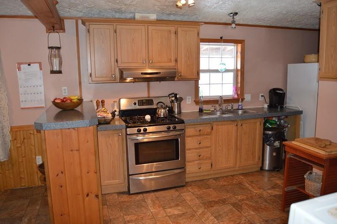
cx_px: 168
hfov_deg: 67.5
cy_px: 112
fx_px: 252
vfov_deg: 47.8
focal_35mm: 27
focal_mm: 18
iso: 1000
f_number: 3.5
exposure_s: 1/60
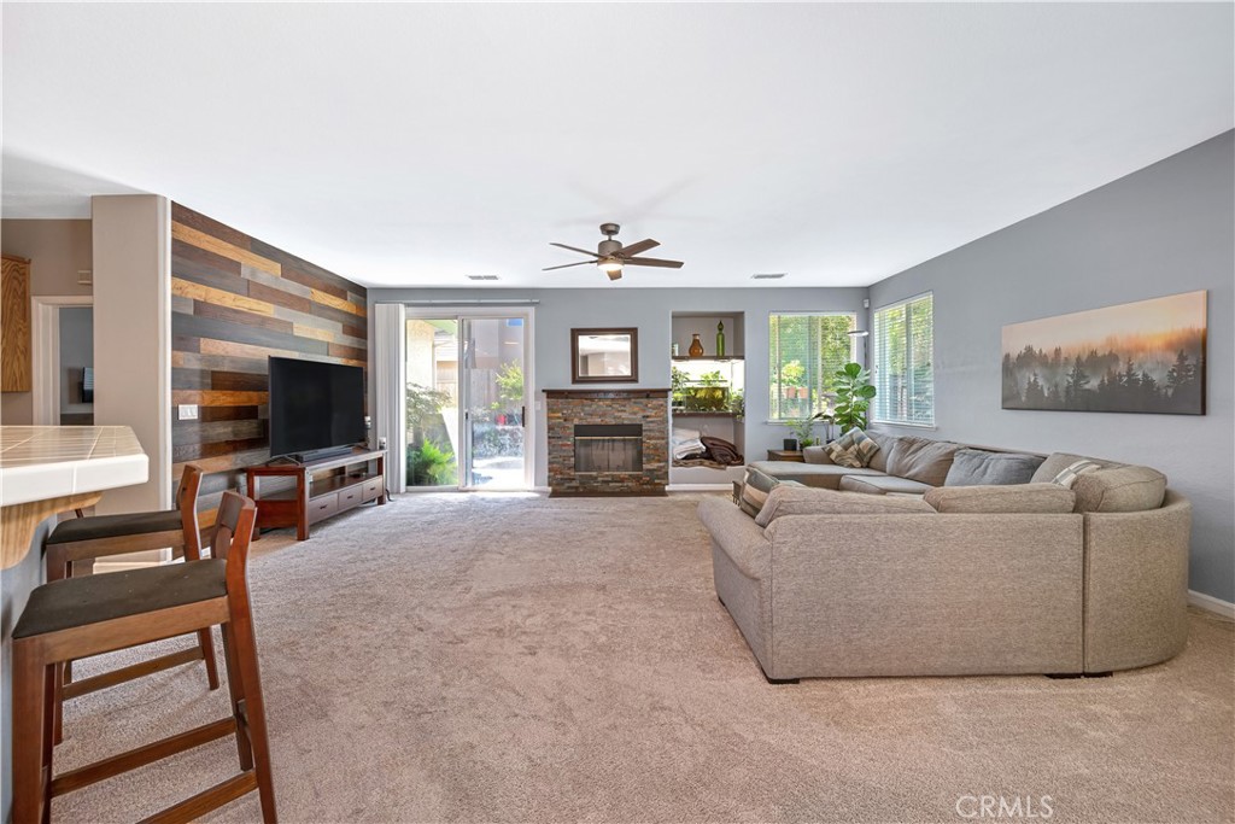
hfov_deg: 104.2
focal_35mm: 14
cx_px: 618
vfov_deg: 81.2
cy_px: 412
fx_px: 480
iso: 640
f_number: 4
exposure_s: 1/60
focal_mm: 14
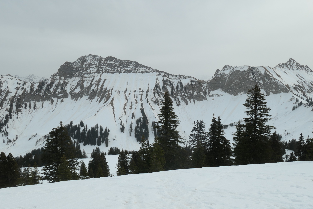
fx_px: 252
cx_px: 156
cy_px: 104
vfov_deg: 45.0
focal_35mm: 29
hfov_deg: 63.7
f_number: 6.3
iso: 200
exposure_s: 1/1000
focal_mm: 10.6
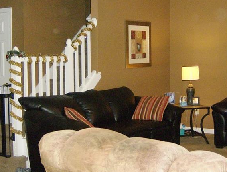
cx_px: 108
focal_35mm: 64
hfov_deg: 30.1
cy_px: 72
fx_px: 422
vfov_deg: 23.1
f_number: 2.8
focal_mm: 6
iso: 200
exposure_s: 1/60
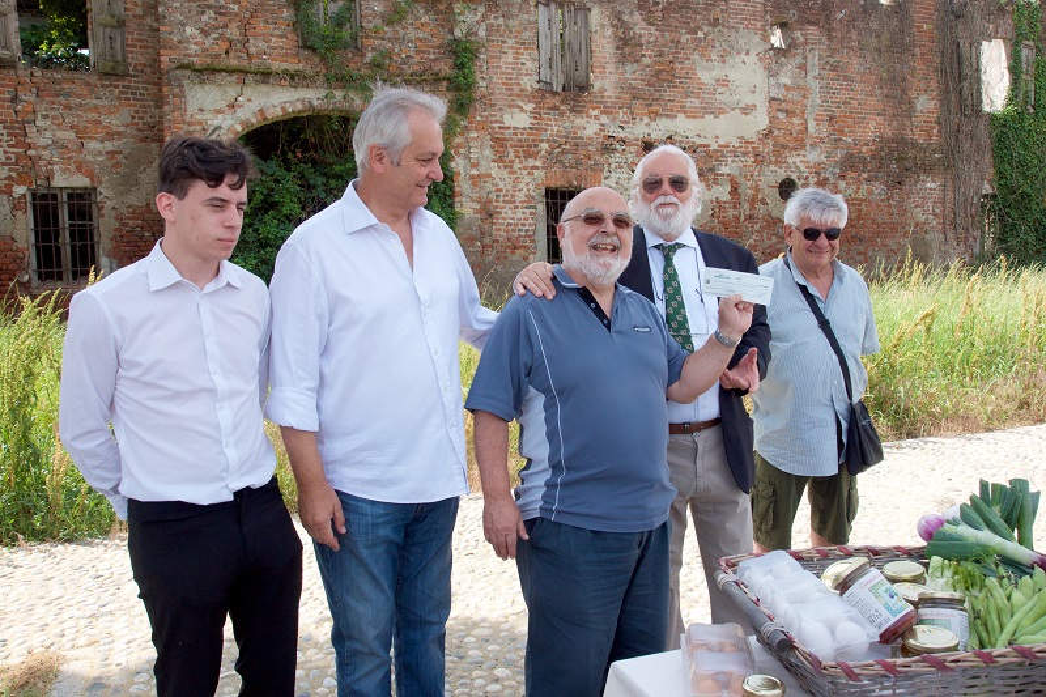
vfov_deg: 43.6
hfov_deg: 61.9
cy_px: 348
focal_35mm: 30
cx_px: 523
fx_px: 871
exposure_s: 1/320
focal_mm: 20
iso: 400
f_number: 10
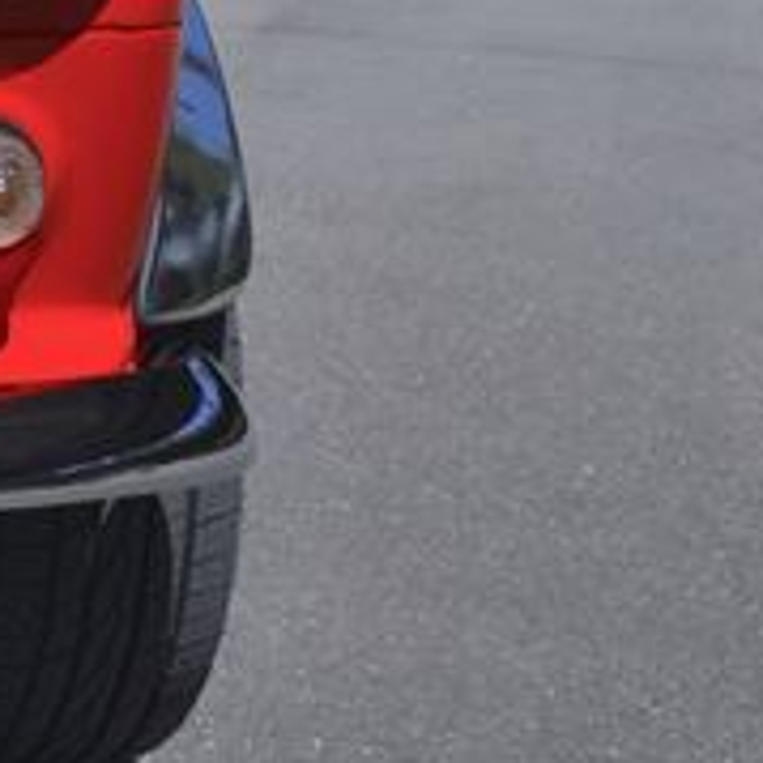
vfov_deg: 15.1
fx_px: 2718
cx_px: -1053
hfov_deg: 12.6
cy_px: -286
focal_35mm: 109
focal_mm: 24
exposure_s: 1/400
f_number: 10
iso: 100
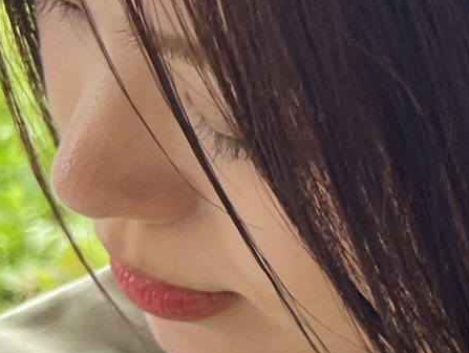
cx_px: 884
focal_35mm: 119
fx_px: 1614
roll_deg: +3.2
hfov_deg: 14.3
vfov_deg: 12.5
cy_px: 182
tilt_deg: -13.9
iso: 50
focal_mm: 5.7
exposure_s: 1/121
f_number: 1.5
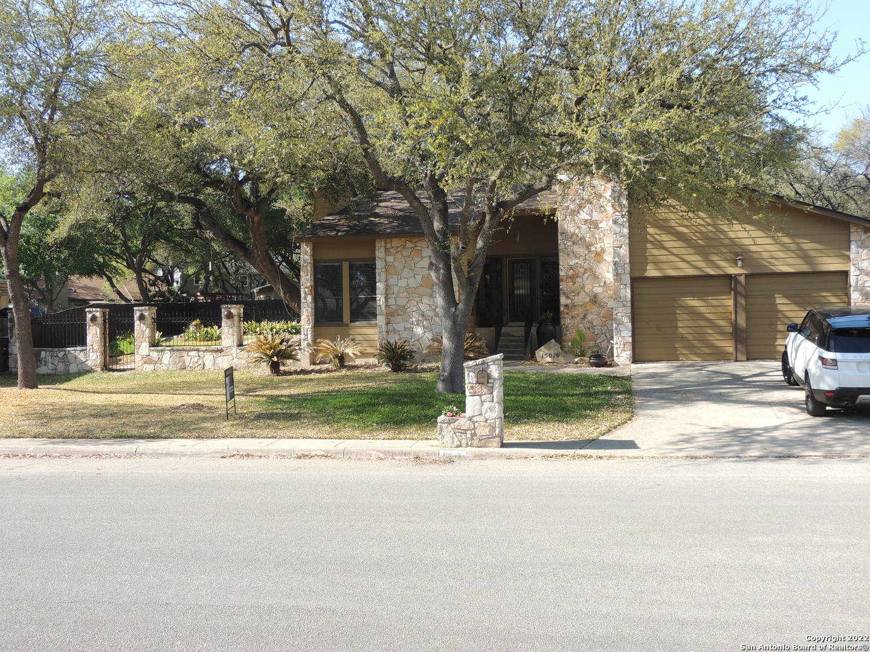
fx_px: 880
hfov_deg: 52.6
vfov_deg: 40.7
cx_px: 435
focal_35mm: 35
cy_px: 326
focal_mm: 6.2
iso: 100
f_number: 3.3
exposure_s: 1/320
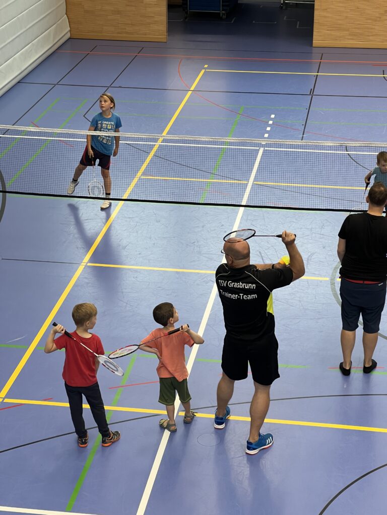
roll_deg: +0.1
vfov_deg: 25.3
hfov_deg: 19.1
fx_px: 1148
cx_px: 194
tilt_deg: -23.4
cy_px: 258
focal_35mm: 77
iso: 160
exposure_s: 1/99
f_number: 2.8
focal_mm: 9
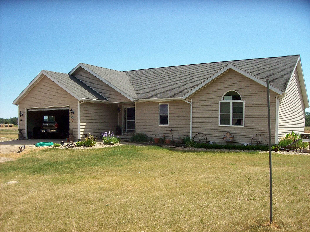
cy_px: 116
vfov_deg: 39.6
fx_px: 322
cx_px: 155
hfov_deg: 51.4
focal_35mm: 36
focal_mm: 6
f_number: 4.8
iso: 80
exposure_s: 1/502
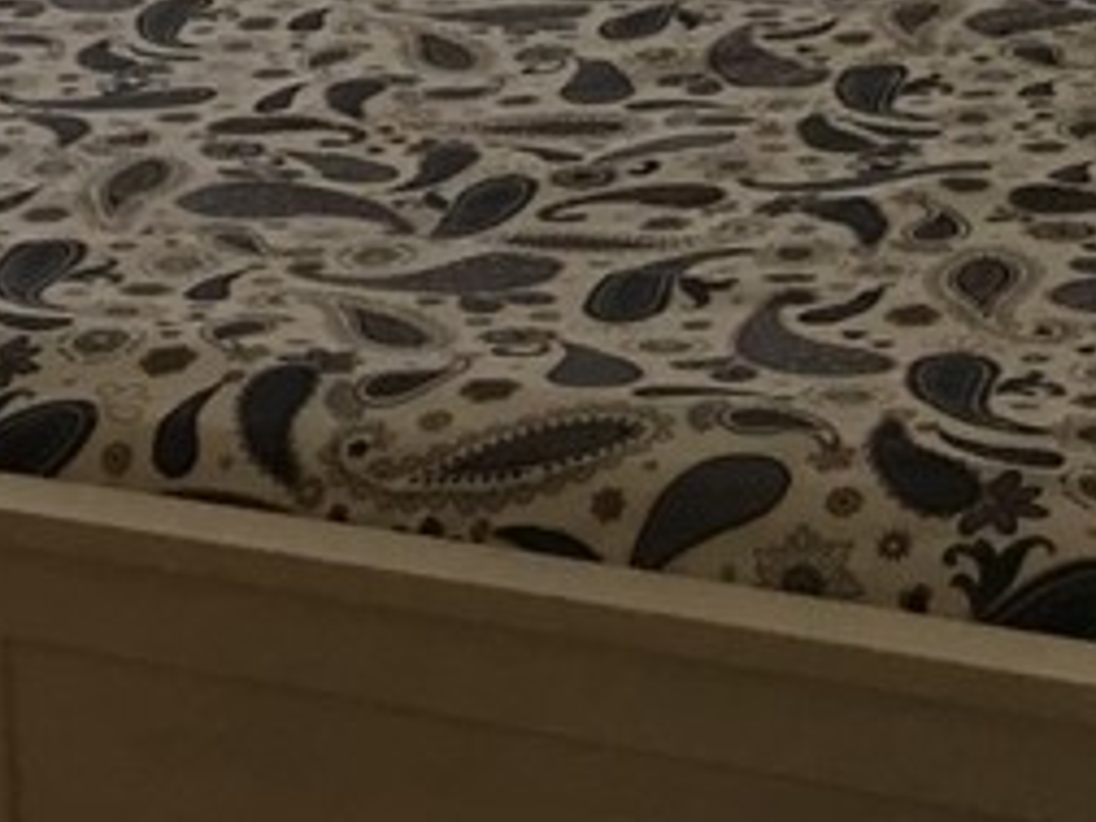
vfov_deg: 11.5
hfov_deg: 15.6
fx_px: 3989
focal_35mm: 126
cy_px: -252
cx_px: 565
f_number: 2.4
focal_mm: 3.3
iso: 32
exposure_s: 1/40
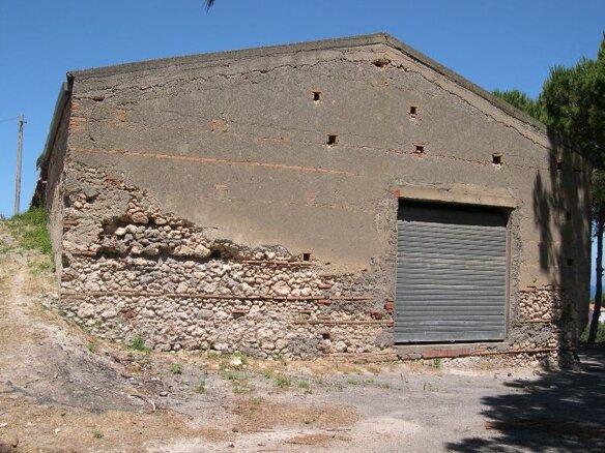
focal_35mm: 38
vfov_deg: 37.7
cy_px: 226
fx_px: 664
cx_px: 302
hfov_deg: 49.0
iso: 100
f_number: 7.6
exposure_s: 1/196
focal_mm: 8
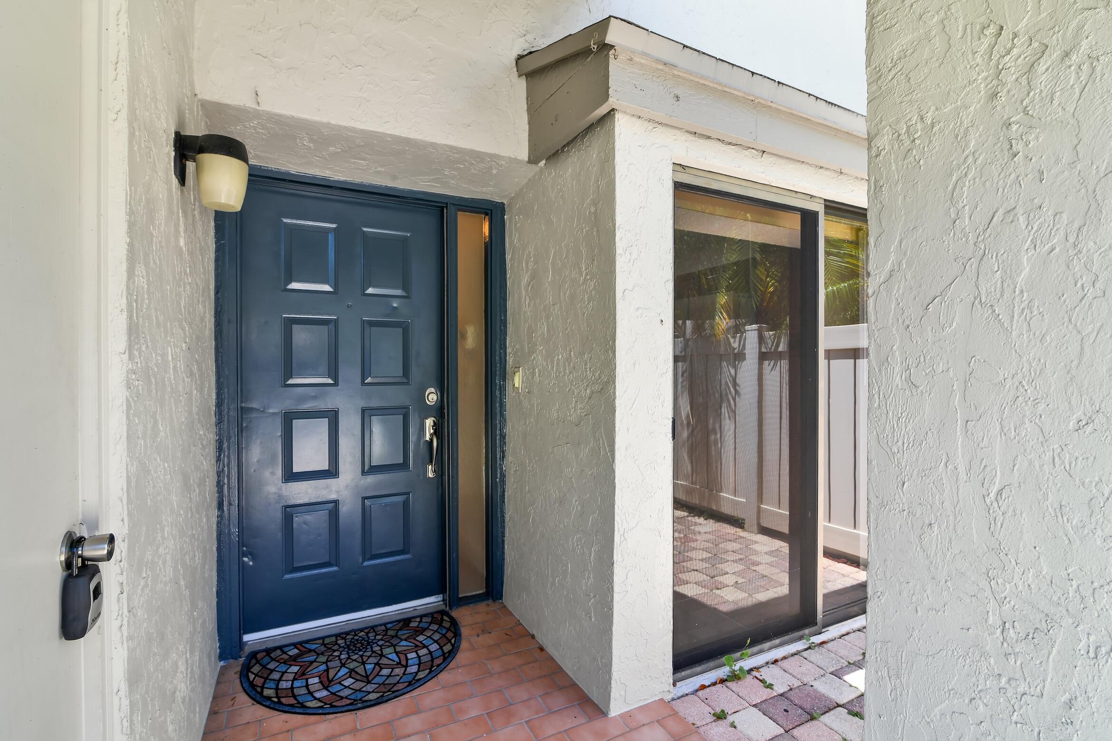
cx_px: 556
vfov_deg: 73.7
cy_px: 370
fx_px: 494
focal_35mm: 16
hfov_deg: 96.7
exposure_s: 1/30
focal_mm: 16
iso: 200
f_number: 11
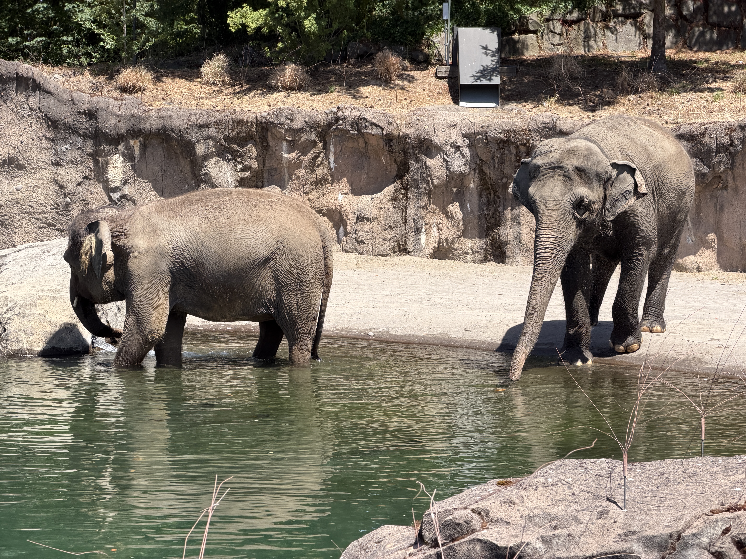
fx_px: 2155
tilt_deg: -4.2
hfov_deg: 19.6
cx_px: 373
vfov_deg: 14.8
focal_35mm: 100
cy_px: 280
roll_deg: -0.3
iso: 50
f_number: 2.8
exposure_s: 1/638
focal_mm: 16.89
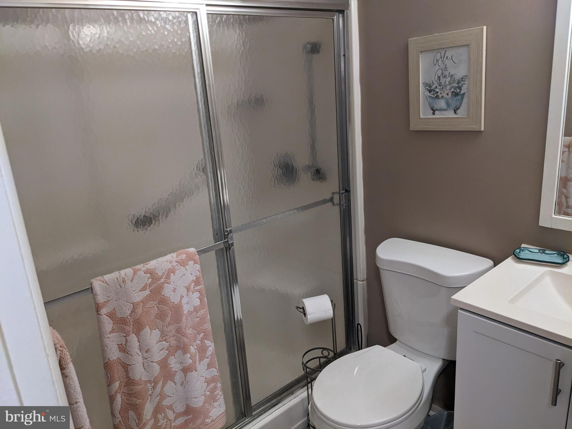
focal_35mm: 27
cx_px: 286
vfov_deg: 51.4
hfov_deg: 65.3
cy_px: 214
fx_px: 446
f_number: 1.73
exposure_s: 1/120
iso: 350
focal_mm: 4.38
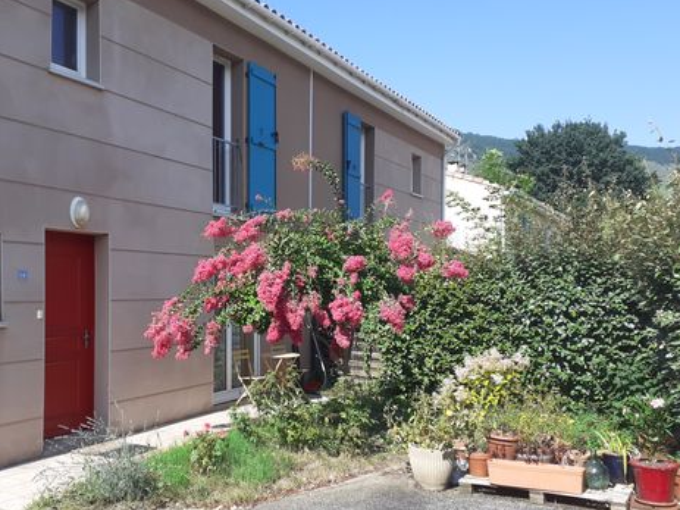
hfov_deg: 52.0
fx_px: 687
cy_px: 279
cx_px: 251
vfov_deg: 40.6
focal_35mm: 35
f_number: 1.9
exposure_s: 1/927
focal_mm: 3.6
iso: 40
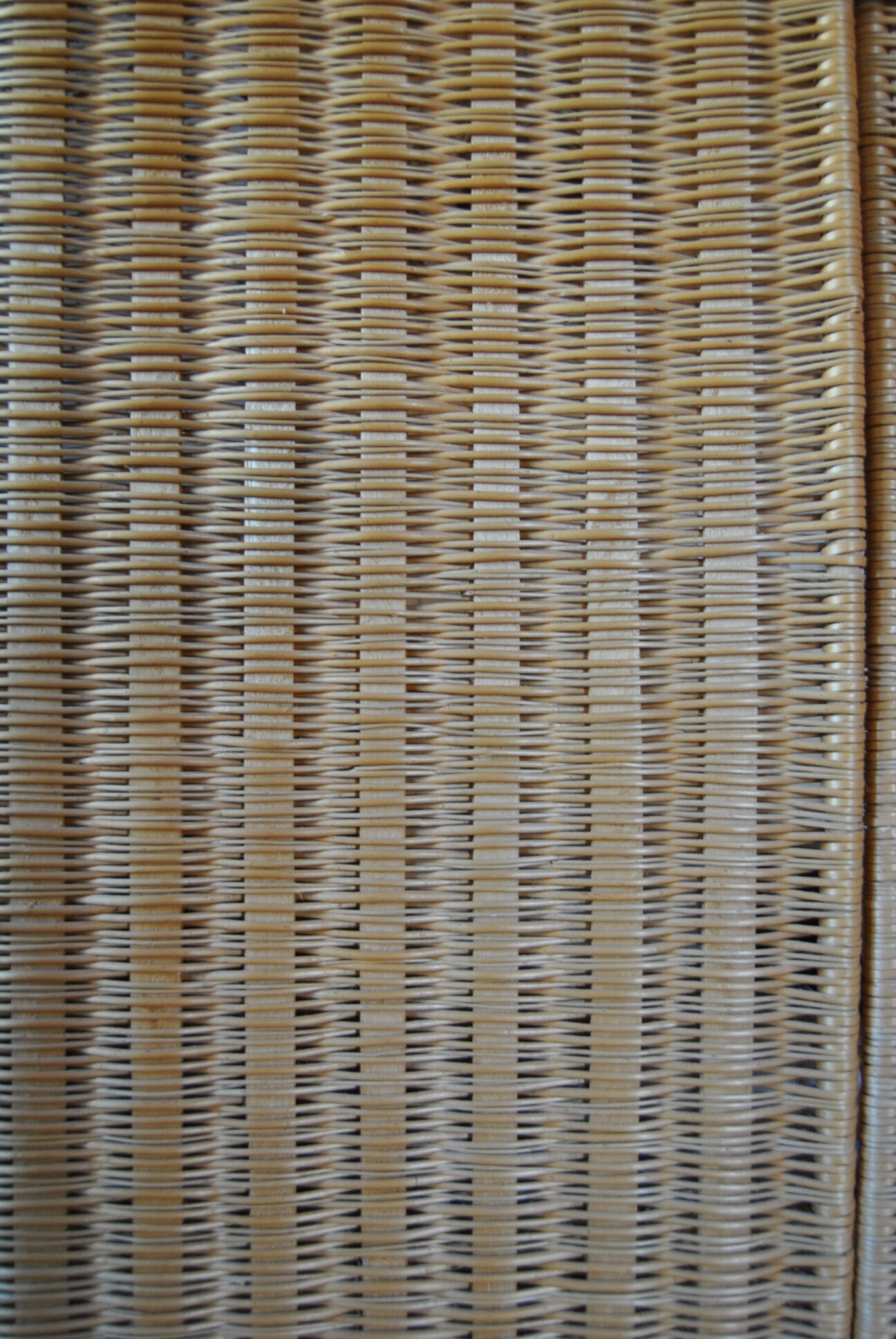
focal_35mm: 33
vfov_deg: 57.2
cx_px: 448
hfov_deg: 40.1
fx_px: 1228
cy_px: 670
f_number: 3.5
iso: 320
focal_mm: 22
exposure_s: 1/30
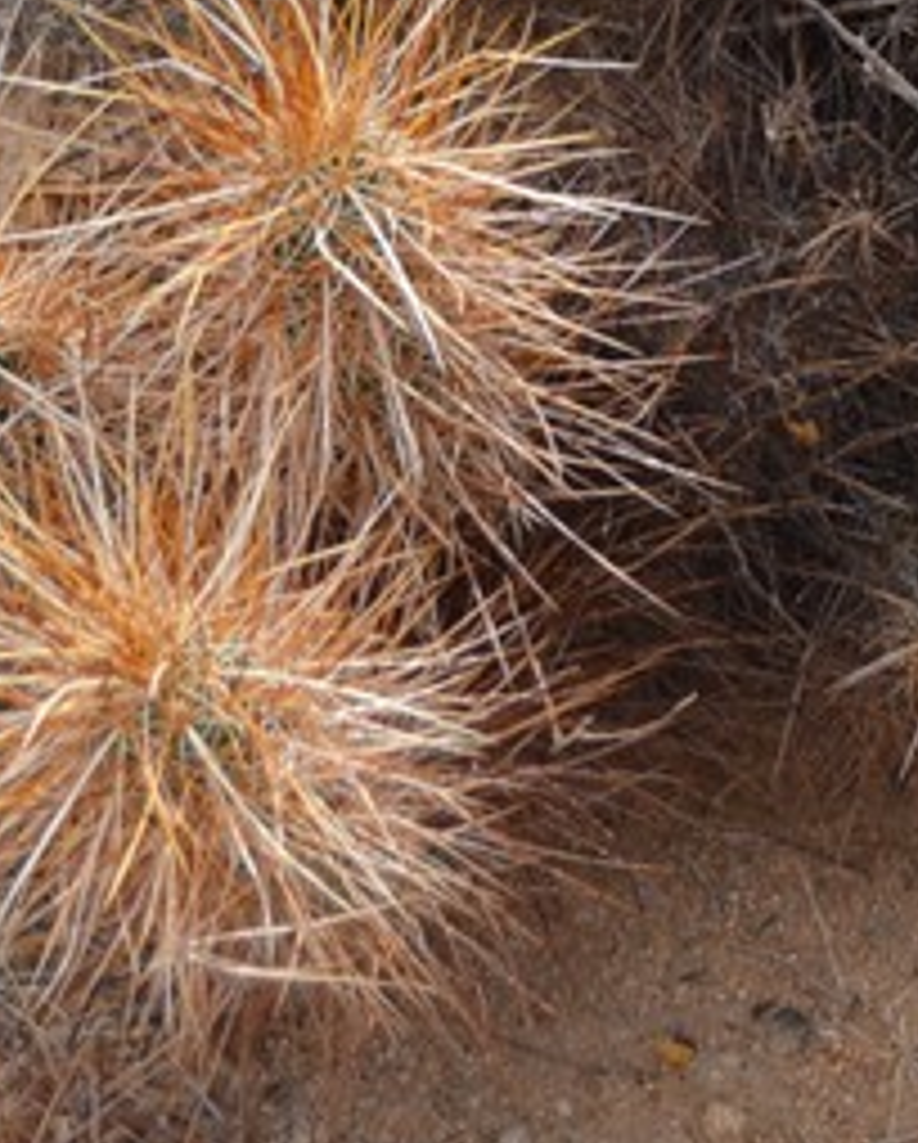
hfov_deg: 5.7
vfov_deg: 7.1
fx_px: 9148
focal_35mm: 270
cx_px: 1292
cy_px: -387
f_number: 5.6
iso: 400
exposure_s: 1/1600
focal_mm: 45
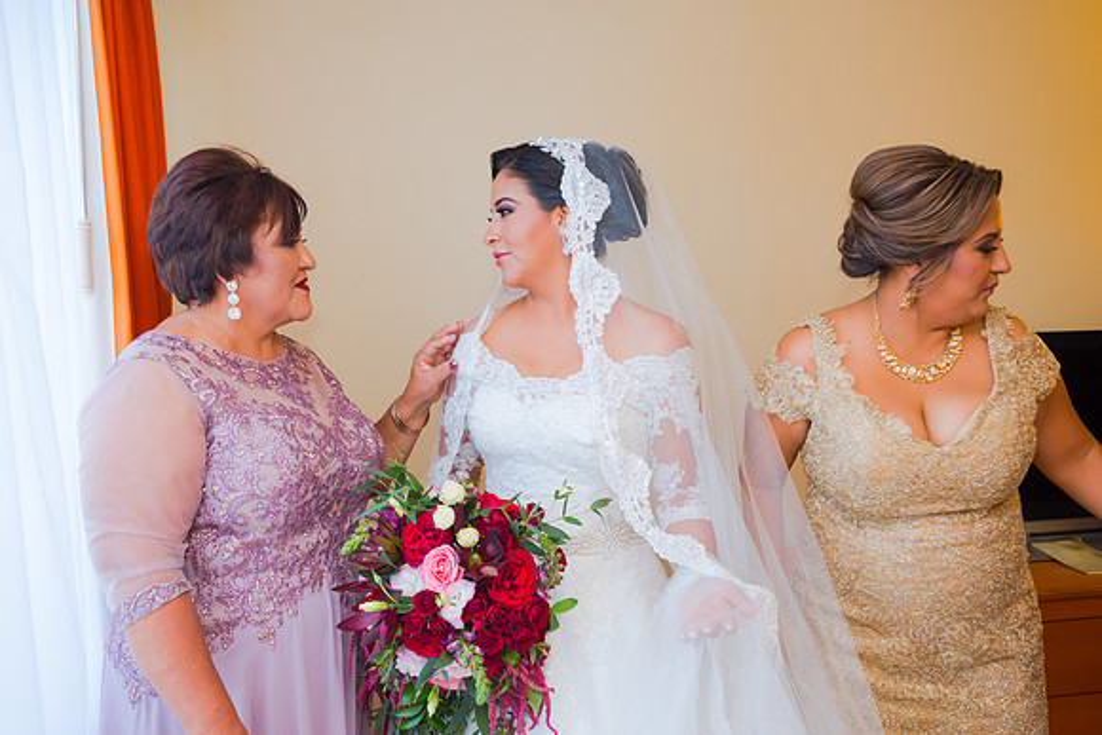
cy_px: 368
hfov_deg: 54.4
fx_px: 1072
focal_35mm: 35
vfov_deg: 37.9
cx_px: 551
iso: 1600
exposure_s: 1/125
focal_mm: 35
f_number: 3.5
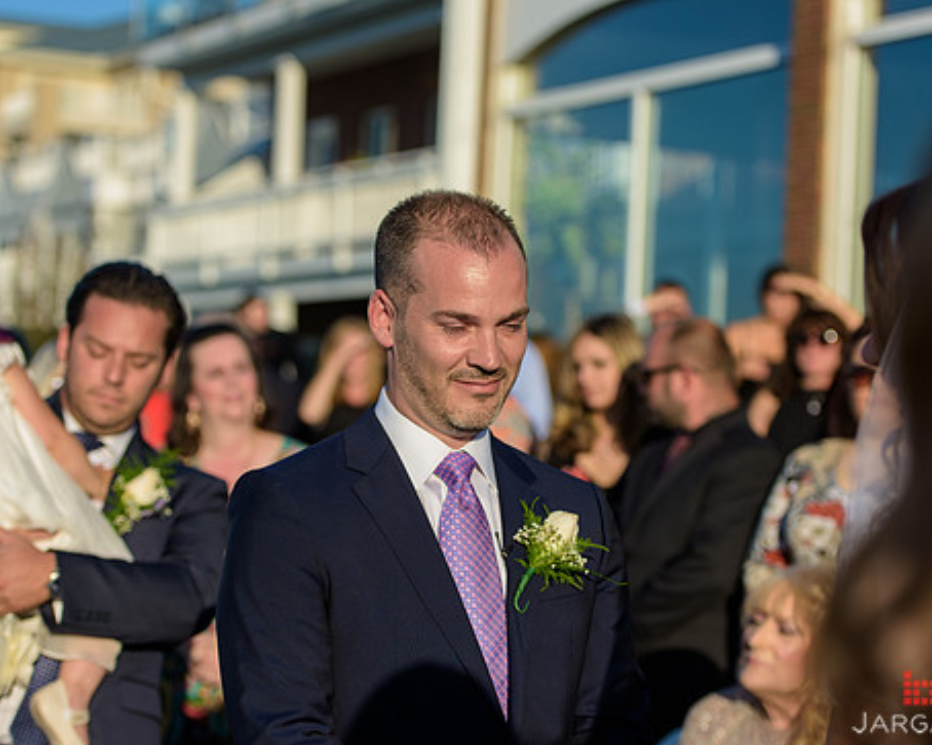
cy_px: 381
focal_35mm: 84
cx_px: 454
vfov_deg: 18.3
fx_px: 2317
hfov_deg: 22.7
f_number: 3.2
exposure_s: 1/2500
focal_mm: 70
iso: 200
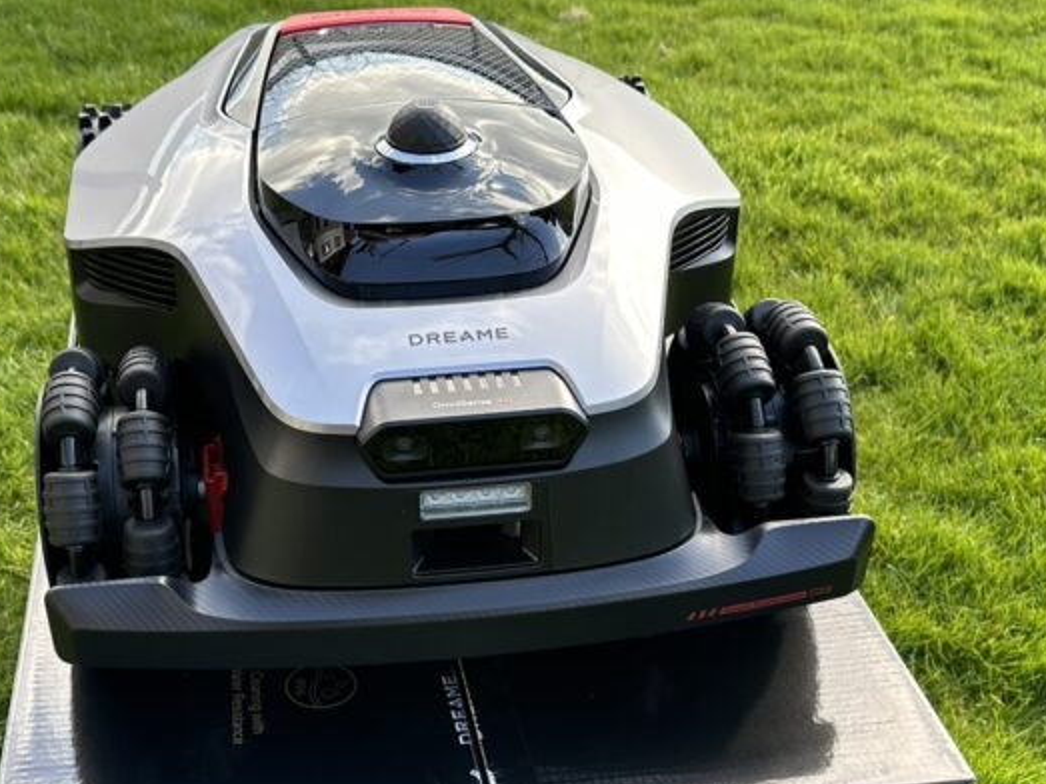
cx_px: 418
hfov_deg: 40.3
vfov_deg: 30.6
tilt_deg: -34.5
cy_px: 542
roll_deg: -1.9
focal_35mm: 47
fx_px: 1420
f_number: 1.78
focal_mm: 6.86
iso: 80
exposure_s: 1/337
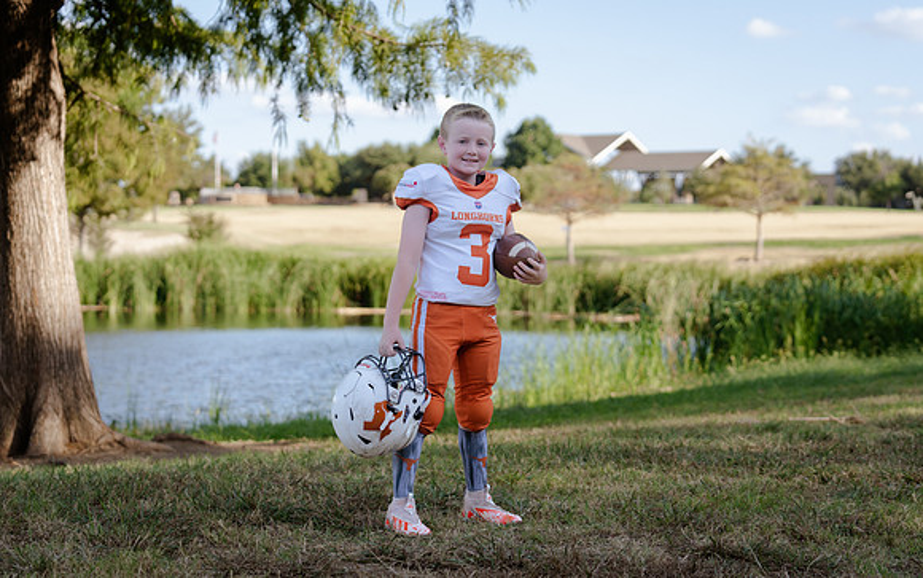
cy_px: 311
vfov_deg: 17.4
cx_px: 455
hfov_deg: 27.5
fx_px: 1888
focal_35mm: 75
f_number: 3.5
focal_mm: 70
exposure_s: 1/320
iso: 100
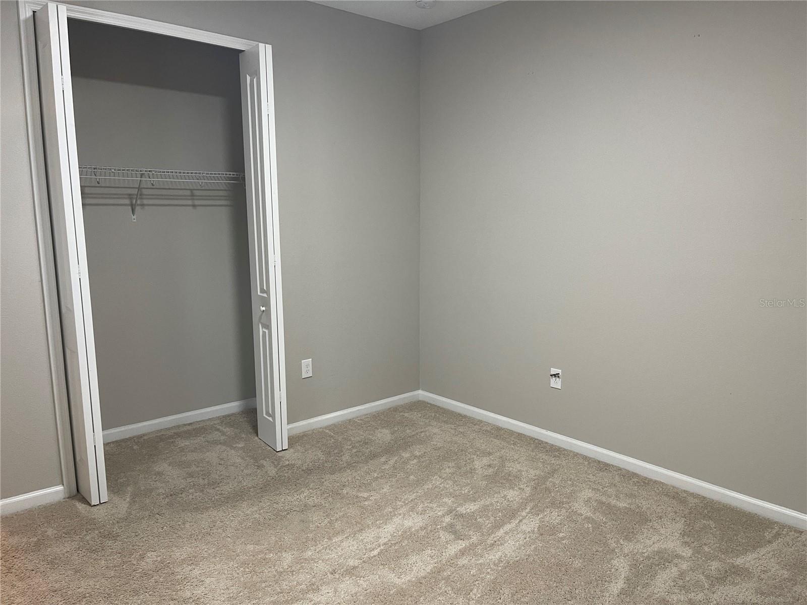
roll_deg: -0.5
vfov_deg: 54.9
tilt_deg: -8.4
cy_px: 302
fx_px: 583
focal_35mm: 25
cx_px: 404
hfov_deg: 69.4
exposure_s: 1/60
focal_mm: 5.1
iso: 160
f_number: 1.6
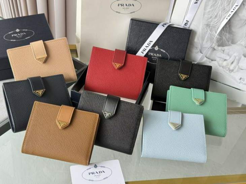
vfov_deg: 30.2
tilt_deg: -41.9
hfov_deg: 39.7
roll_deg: -7.8
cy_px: 92
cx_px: 123
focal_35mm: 48
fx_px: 341
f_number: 1.78
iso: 64
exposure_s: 1/197
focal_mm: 6.76
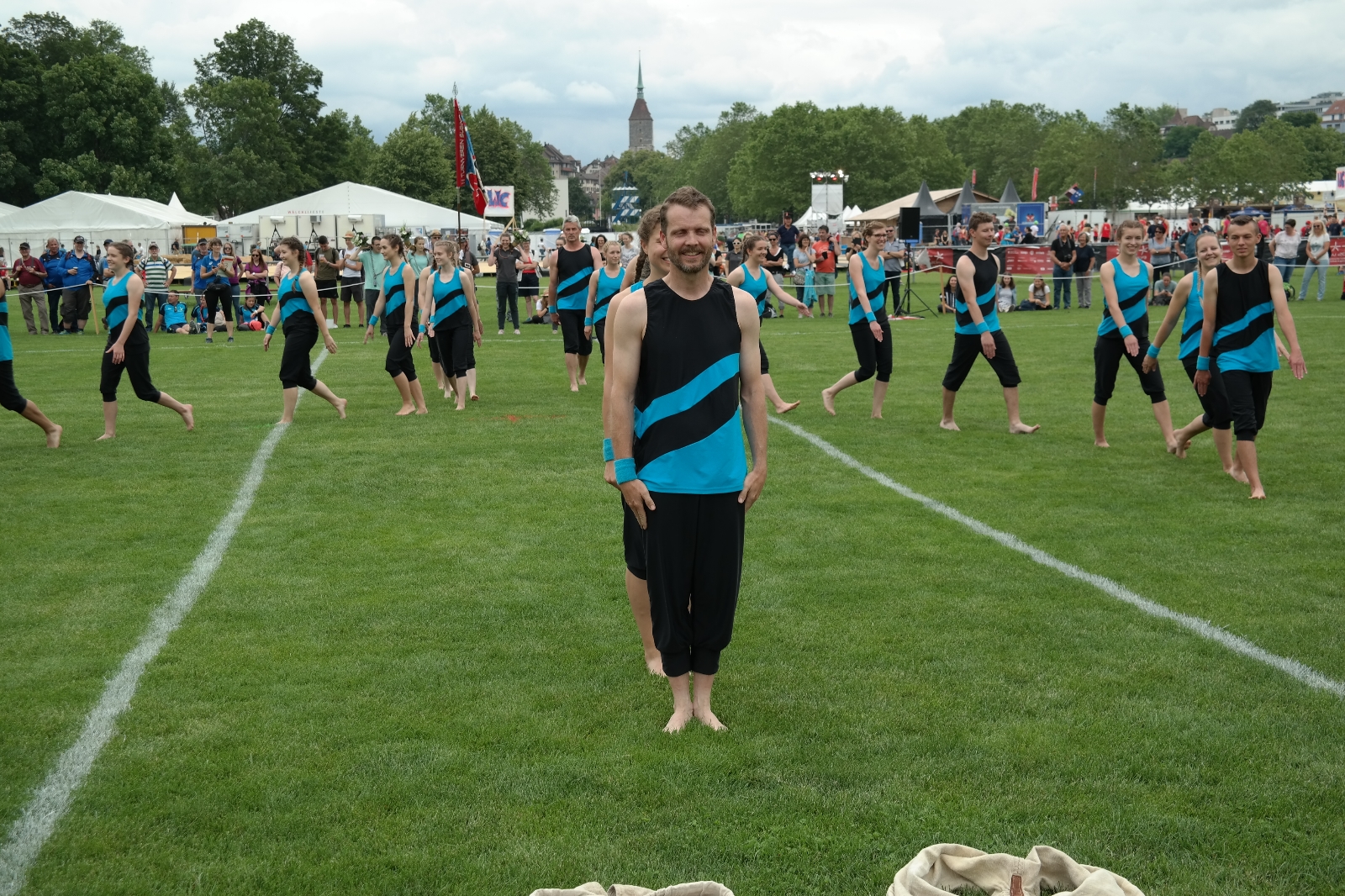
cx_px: 672
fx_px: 1868
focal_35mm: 50
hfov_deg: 39.6
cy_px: 448
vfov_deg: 27.0
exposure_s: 1/250
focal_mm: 33
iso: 100
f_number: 6.3
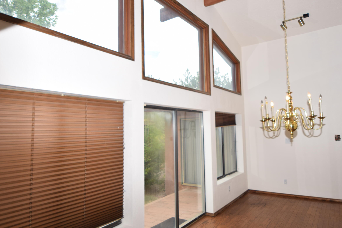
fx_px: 218
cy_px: 111
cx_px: 203
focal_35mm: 23
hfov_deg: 75.4
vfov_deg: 55.1
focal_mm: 12
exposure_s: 1/125
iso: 140
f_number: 5.6
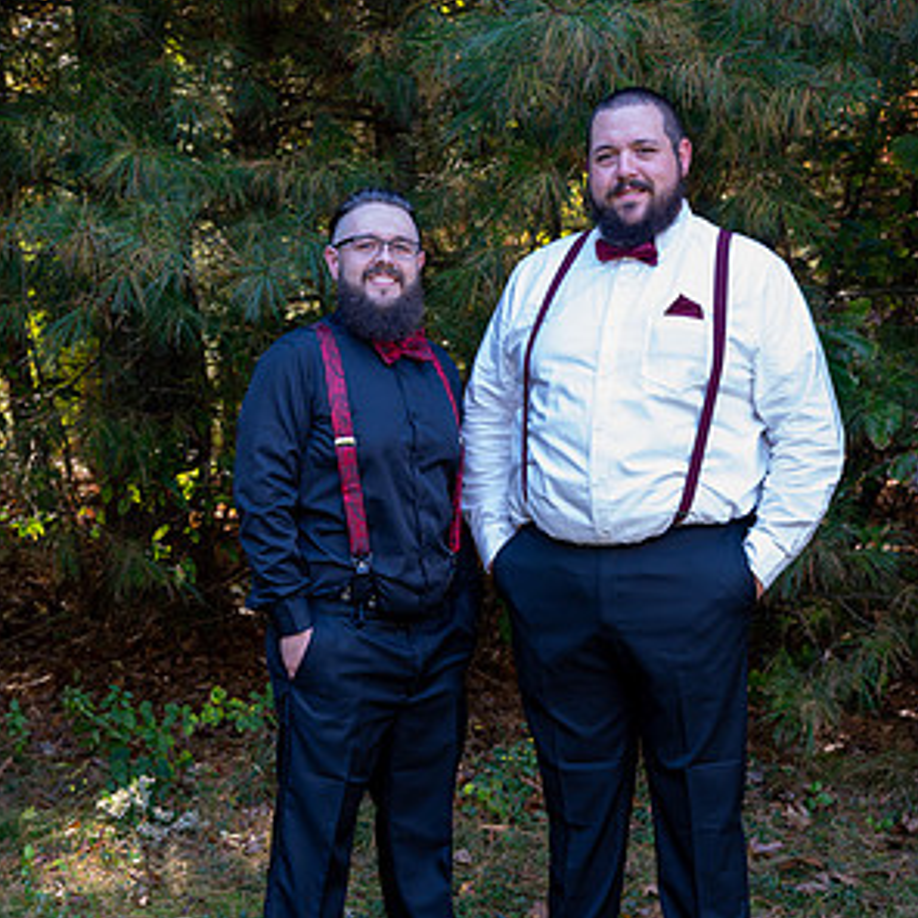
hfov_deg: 24.3
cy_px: 676
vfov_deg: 24.1
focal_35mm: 71
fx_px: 2130
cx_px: 461
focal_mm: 55
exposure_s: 1/60
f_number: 5.6
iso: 720
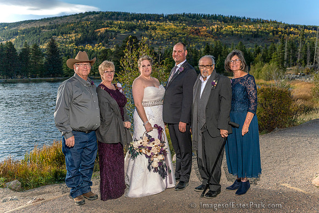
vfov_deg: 43.6
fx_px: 266
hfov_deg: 61.9
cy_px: 106
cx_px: 160
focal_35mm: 30
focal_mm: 30
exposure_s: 1/5000
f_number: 2.8
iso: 250
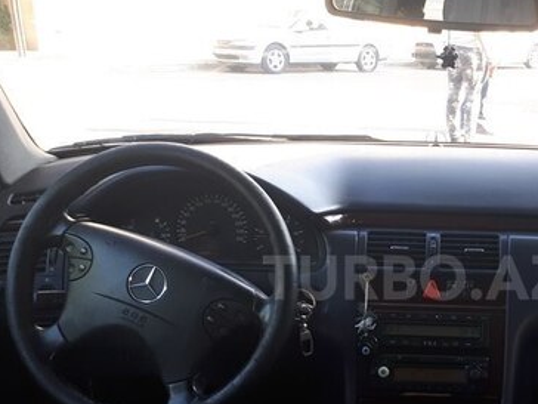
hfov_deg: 37.8
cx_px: 414
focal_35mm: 49
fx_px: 762
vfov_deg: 29.4
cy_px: 277
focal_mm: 3.6
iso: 50
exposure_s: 1/50
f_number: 1.9
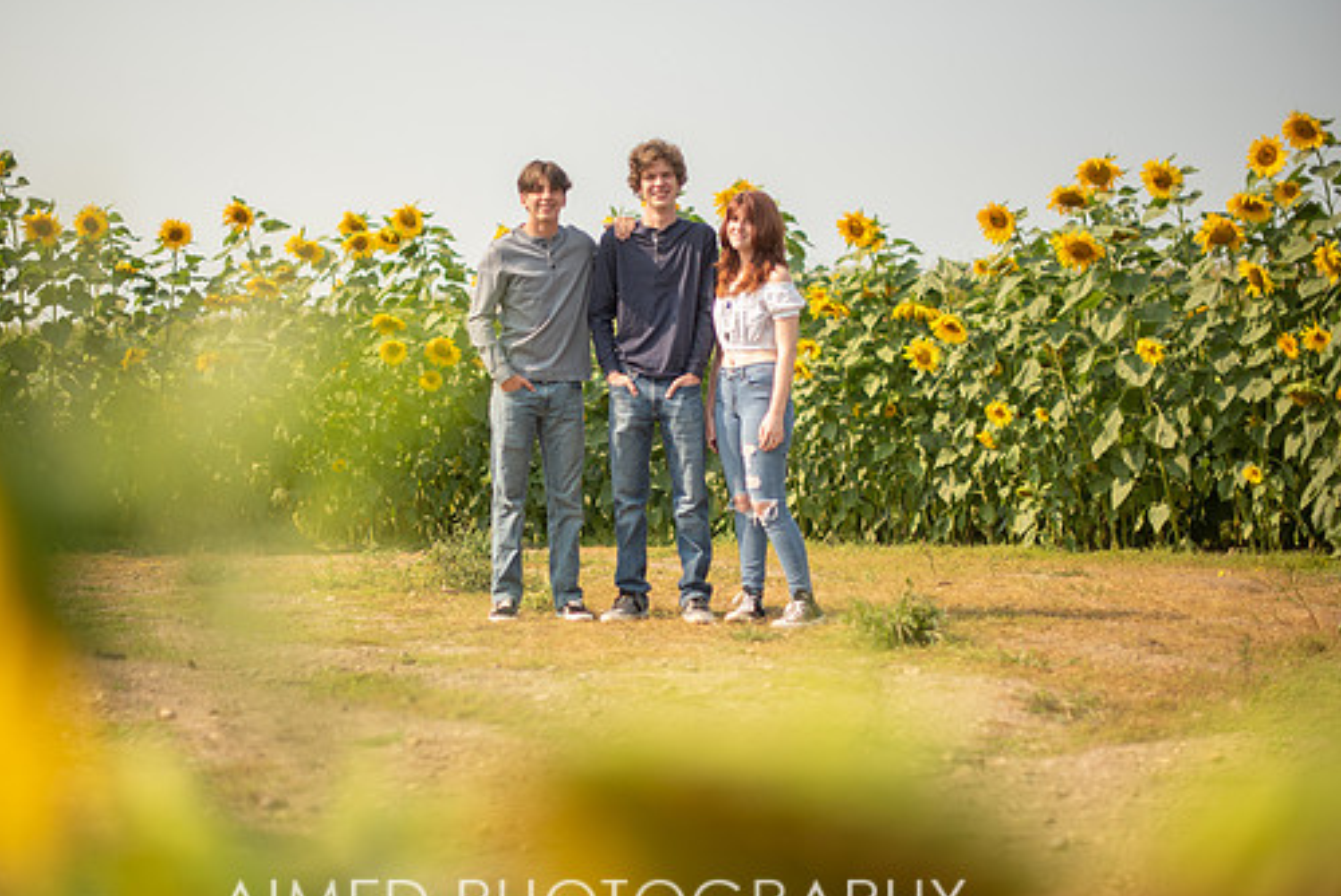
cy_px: 436
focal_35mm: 58
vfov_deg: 23.4
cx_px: 595
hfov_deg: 34.4
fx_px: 2162
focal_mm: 50
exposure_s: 1/4000
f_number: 1.6
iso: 80
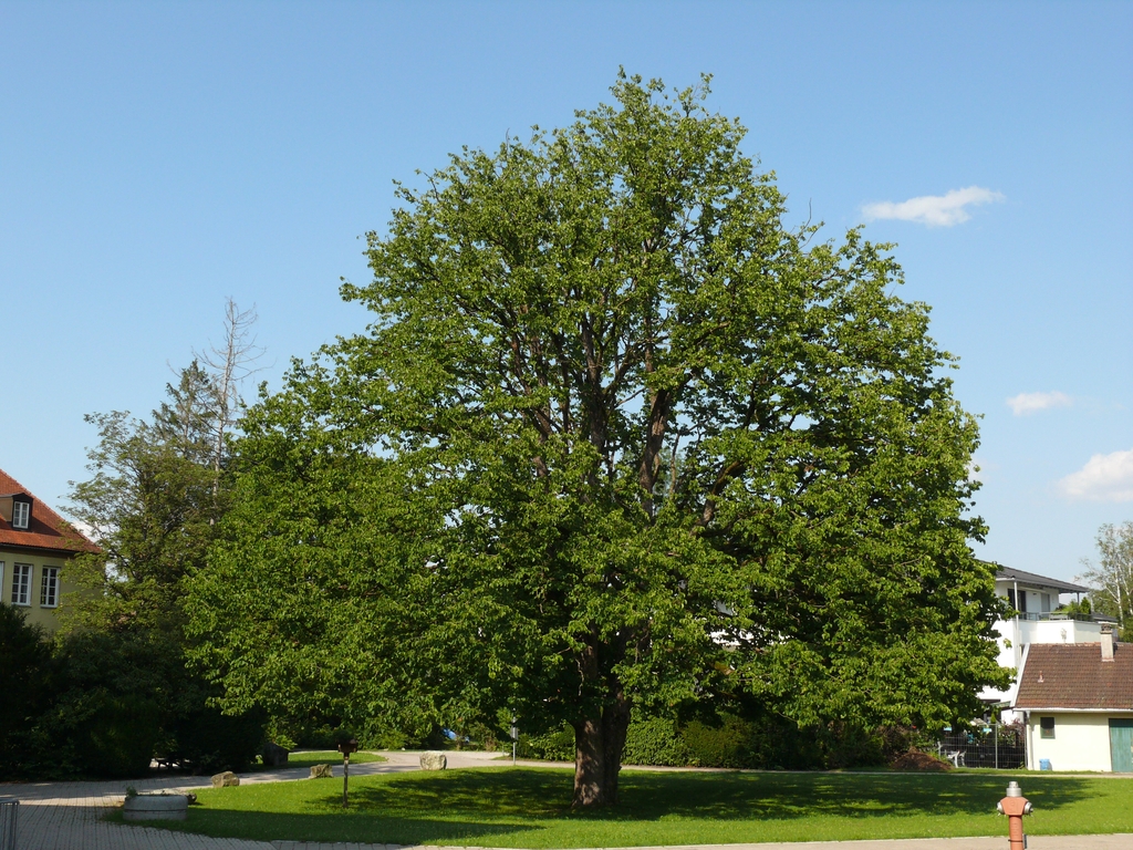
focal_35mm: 44
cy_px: 425
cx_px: 566
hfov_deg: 42.9
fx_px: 1440
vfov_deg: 32.9
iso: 100
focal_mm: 9.2
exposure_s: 1/320
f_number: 5.6
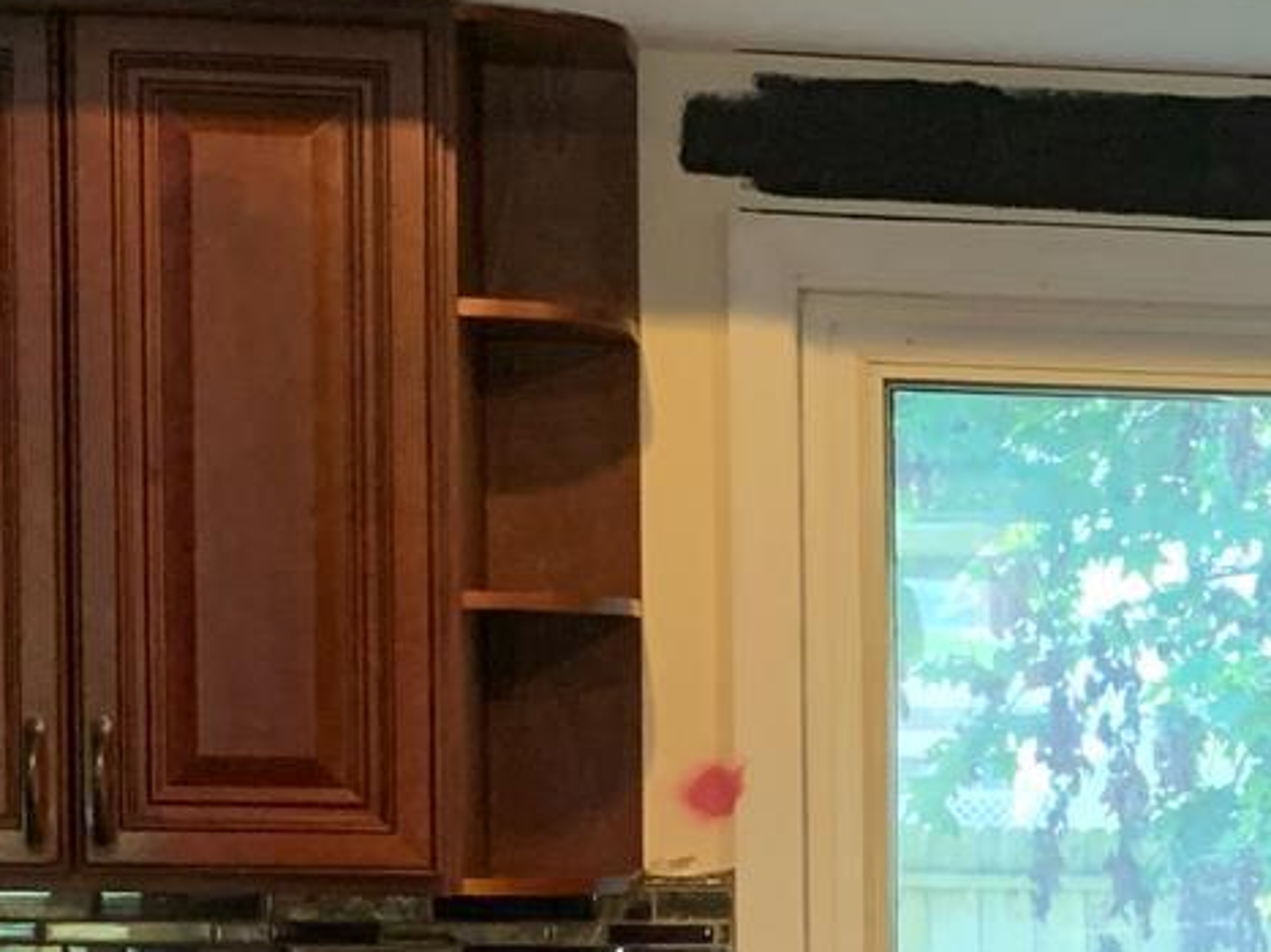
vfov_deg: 12.7
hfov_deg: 16.4
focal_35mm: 114
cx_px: 1625
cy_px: 1140
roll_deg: -0.8
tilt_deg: -4.5
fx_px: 4185
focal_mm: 4.25
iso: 500
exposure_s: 1/30
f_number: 1.8
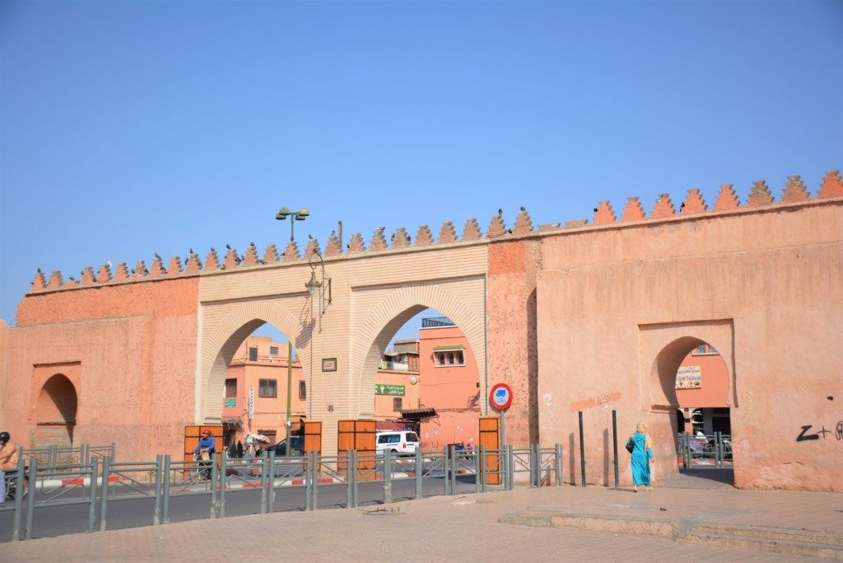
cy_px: 282
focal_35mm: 51
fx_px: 1194
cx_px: 422
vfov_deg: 26.5
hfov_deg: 38.9
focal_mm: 34
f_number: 9
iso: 100
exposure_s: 1/320
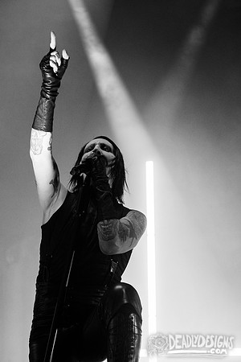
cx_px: 44
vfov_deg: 23.4
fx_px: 873
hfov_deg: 15.6
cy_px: 181
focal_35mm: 87
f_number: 4
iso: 1250
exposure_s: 1/800
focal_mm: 58
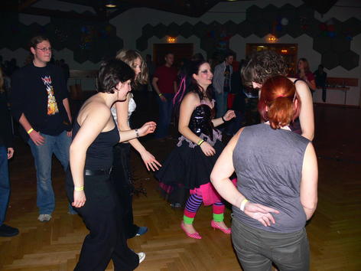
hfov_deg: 52.6
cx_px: 180
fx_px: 365
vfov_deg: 40.7
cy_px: 136
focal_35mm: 35
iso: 100
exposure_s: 1/30
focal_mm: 7.4
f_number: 2.8
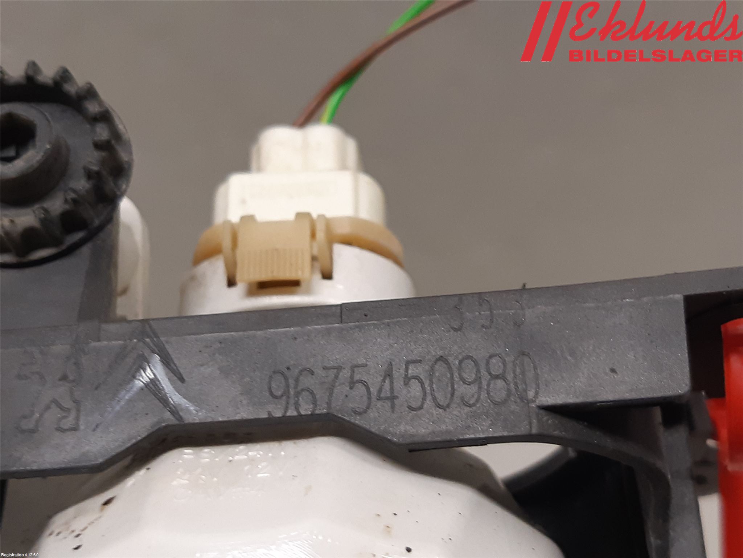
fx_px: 558
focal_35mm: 26
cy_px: 279
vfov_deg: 53.1
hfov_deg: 67.3
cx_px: 372
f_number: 1.7
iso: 125
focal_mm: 3.93
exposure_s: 1/50
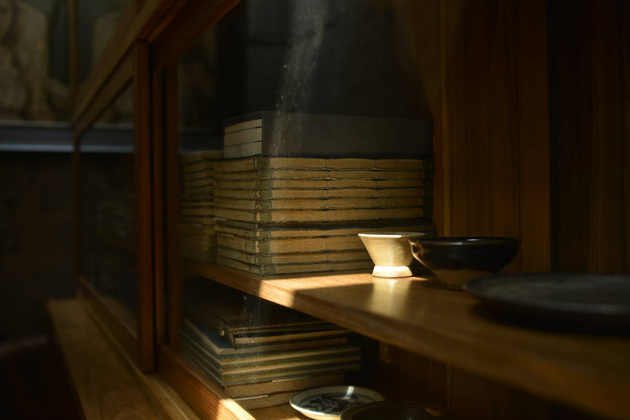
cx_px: 315
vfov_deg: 37.9
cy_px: 210
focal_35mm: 35
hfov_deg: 54.4
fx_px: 612
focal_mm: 35
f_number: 4
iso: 200
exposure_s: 1/125
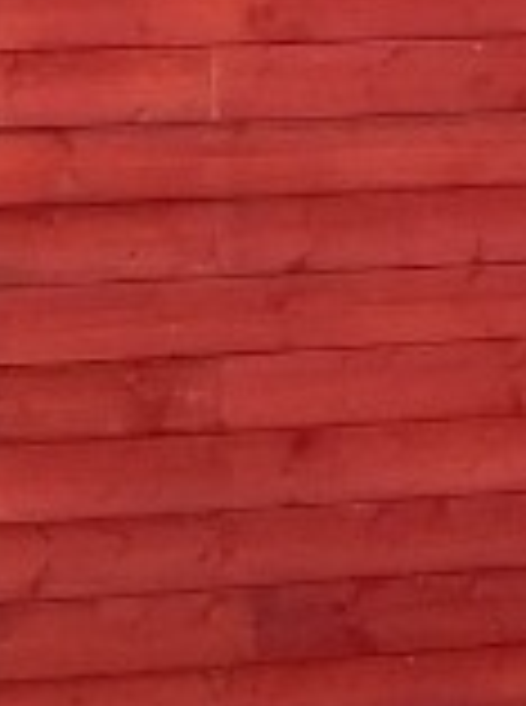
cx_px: 926
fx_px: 4679
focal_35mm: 230
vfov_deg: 8.5
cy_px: -288
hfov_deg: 6.3
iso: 201
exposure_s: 1/100
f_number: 1.8
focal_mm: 3.95
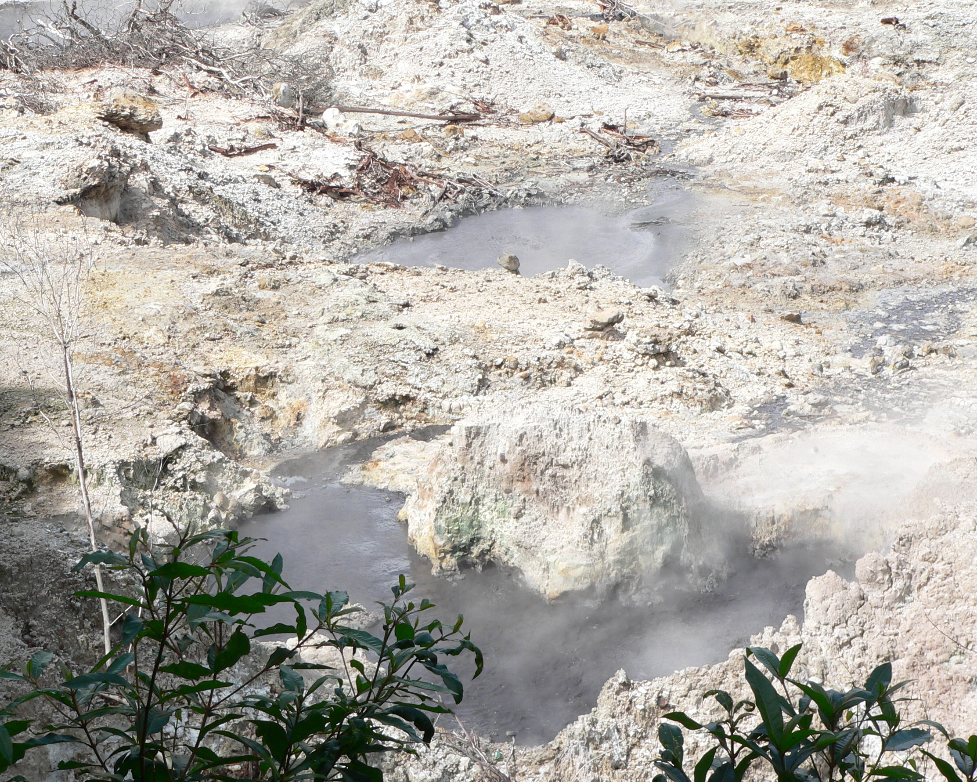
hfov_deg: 23.3
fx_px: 2371
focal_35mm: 82
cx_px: 520
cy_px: 379
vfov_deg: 18.7
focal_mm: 12.1
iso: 80
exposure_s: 1/250
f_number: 5.2
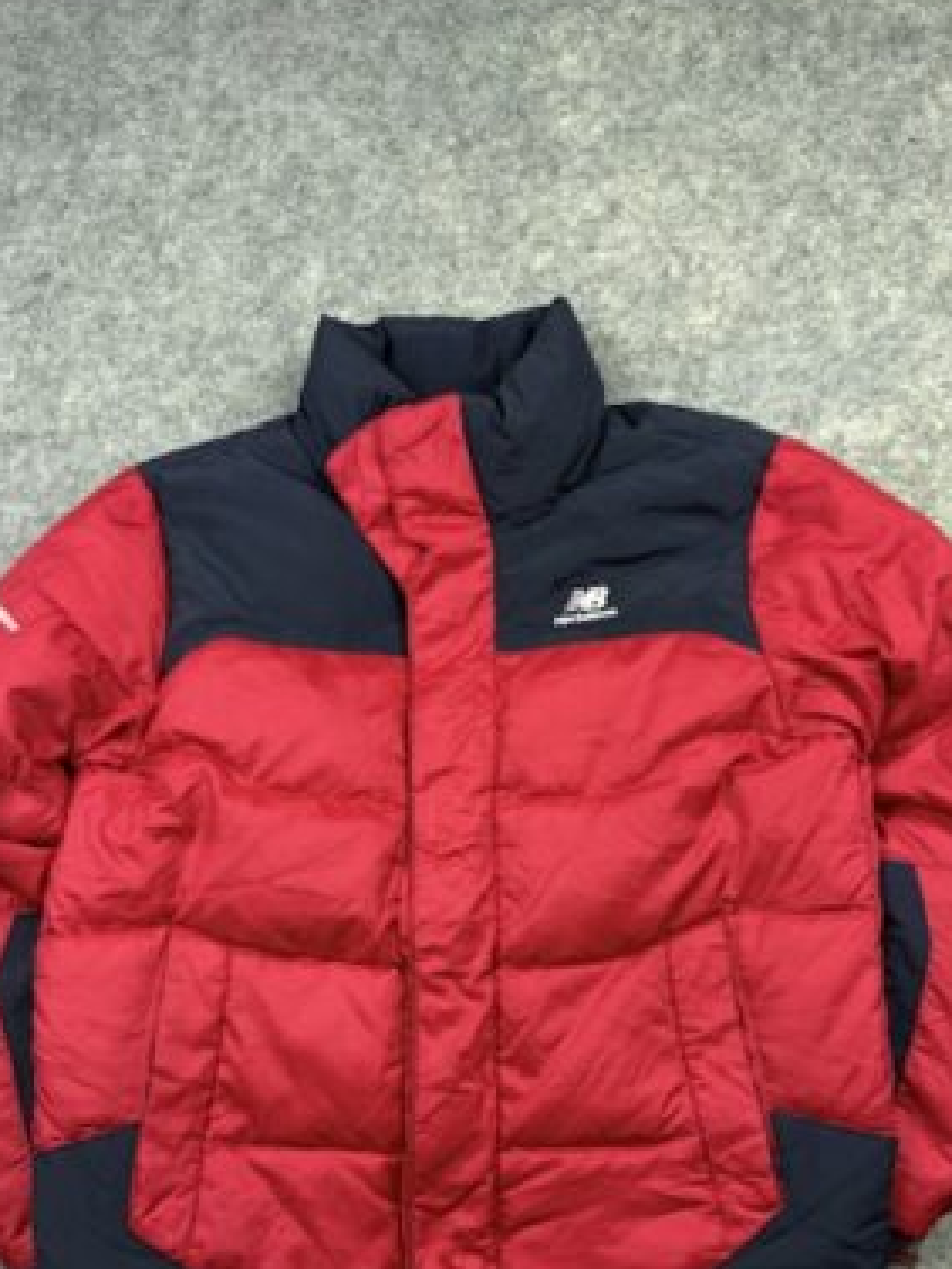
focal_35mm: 34
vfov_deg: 52.9
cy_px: 852
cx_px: 469
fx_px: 1247
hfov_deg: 41.8
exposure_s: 1/100
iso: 80
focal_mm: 6.76
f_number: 1.78
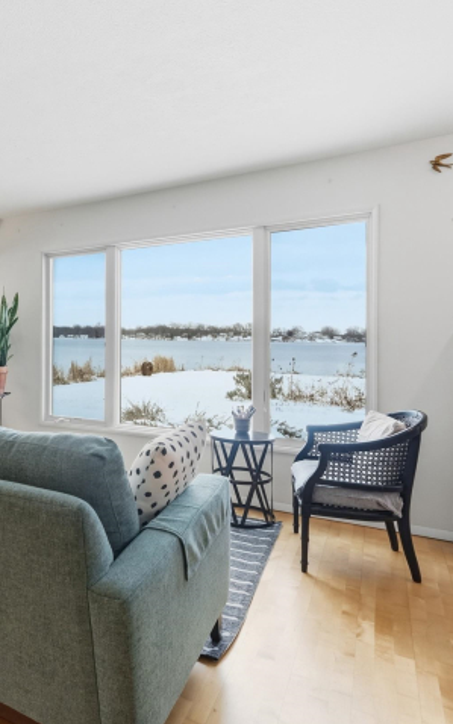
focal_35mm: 24
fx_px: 474
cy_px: 350
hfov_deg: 46.8
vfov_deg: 74.8
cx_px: 58
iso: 800
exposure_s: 1/4000
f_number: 4
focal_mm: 10
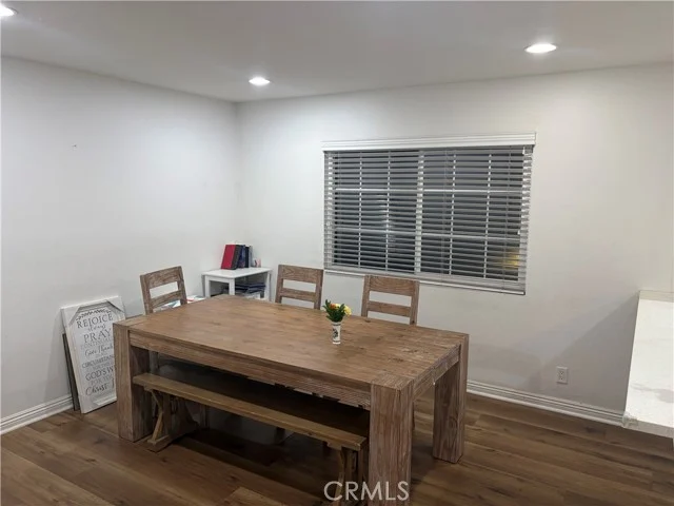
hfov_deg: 67.3
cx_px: 337
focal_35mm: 26
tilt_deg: -6.5
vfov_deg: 53.1
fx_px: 506
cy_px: 253
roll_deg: -0.6
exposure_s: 1/60
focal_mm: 5.96
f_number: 1.6
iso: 100
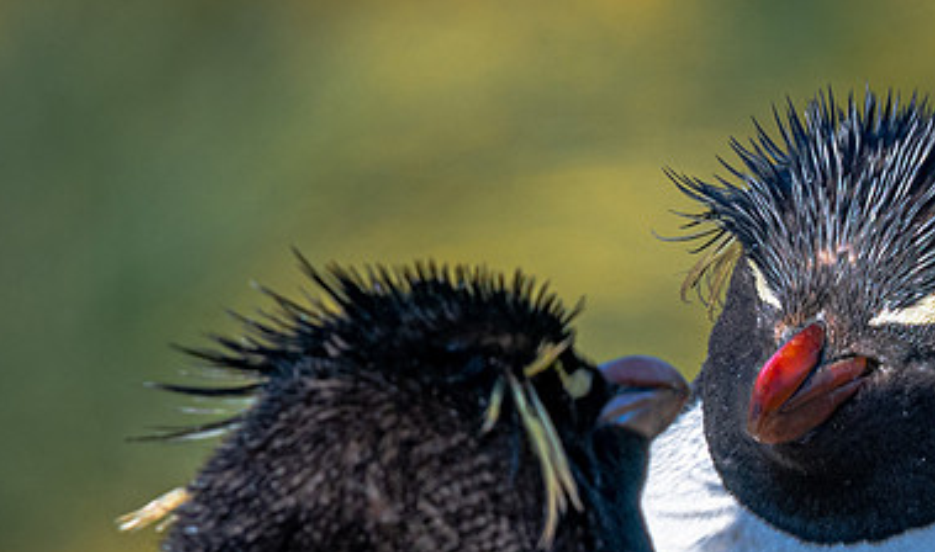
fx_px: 31827
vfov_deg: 1.0
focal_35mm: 1268
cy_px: 989
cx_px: 1065
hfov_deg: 1.7
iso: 220
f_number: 8
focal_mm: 300
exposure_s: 1/640
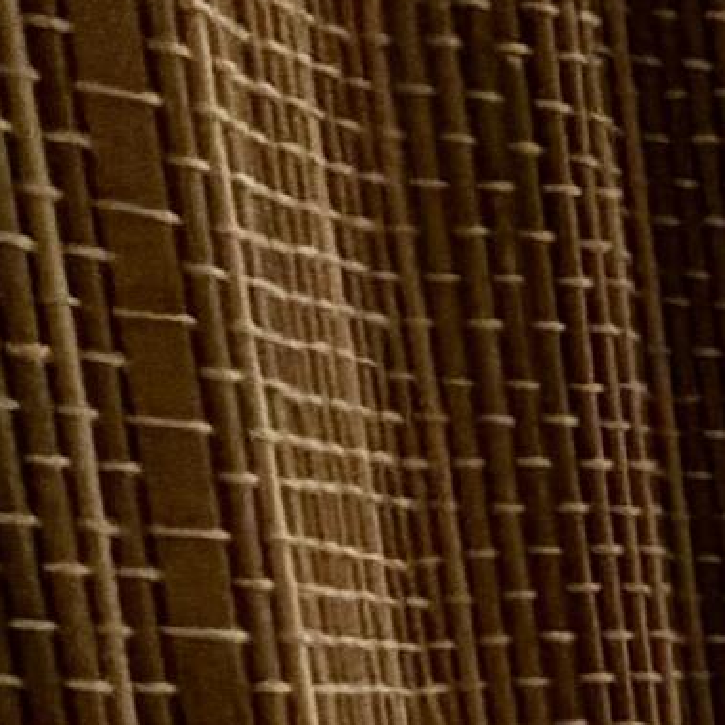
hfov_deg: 8.3
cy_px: 1173
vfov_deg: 15.9
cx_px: 2862
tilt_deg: -12.4
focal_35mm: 98
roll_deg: -2.2
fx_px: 2322
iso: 100
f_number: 2.2
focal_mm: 2.22
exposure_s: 1/120
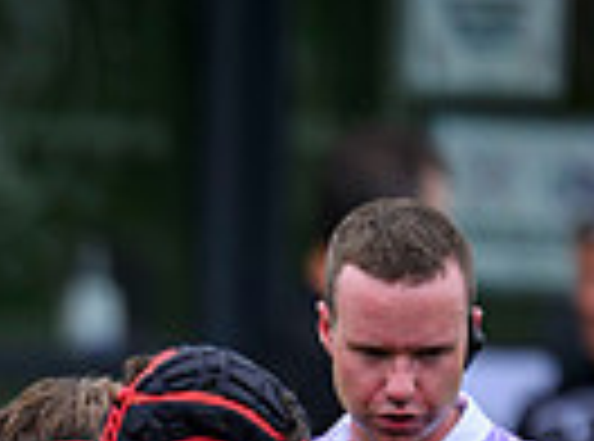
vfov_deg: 0.5
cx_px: -660
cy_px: 823
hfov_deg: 0.7
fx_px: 49822
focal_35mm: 2914
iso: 500
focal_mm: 560
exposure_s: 1/1250
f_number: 4
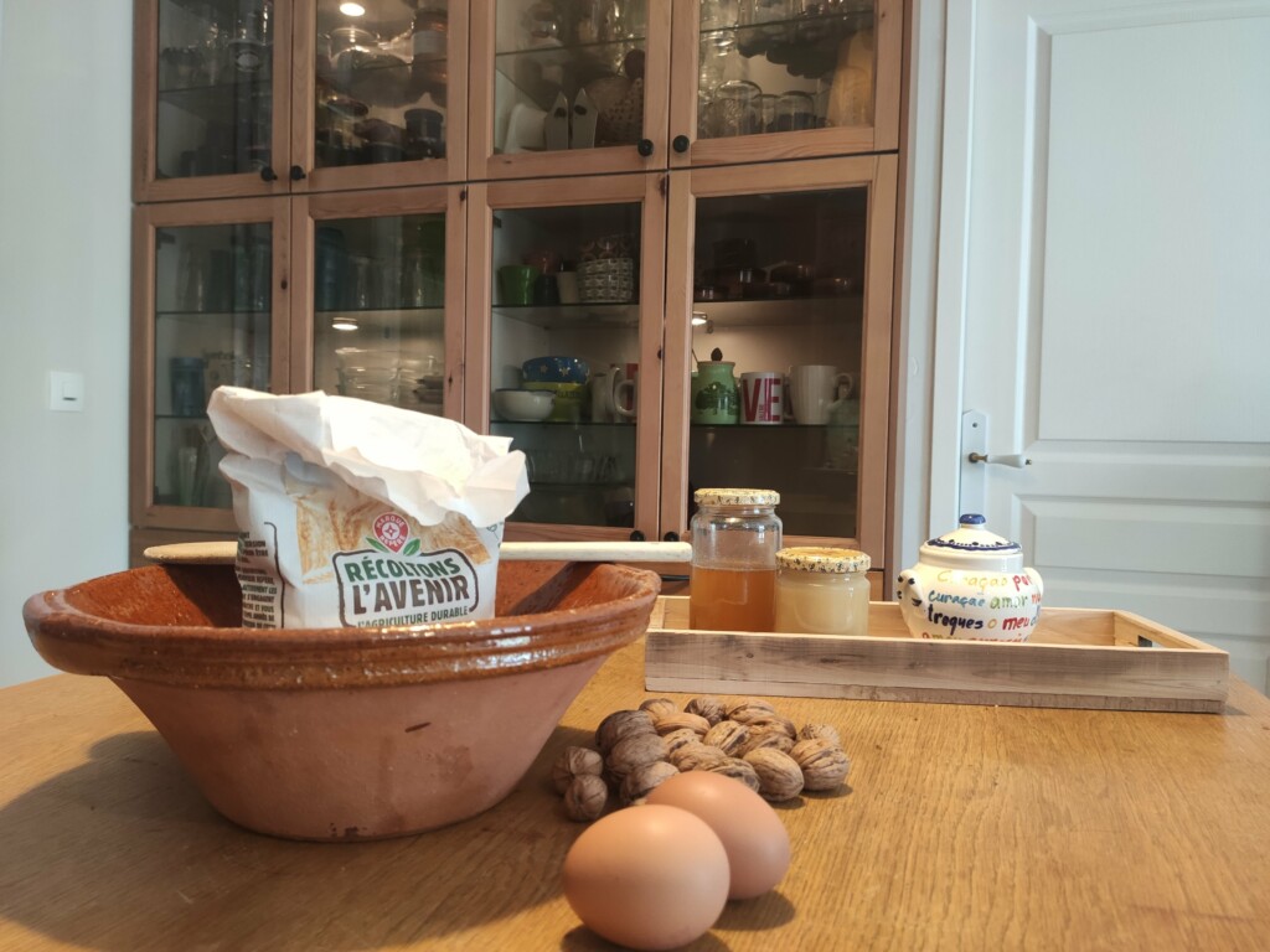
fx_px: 954
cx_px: 635
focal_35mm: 26
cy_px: 476
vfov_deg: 53.1
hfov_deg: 67.3
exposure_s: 1/33
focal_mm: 4.77
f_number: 1.75
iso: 665
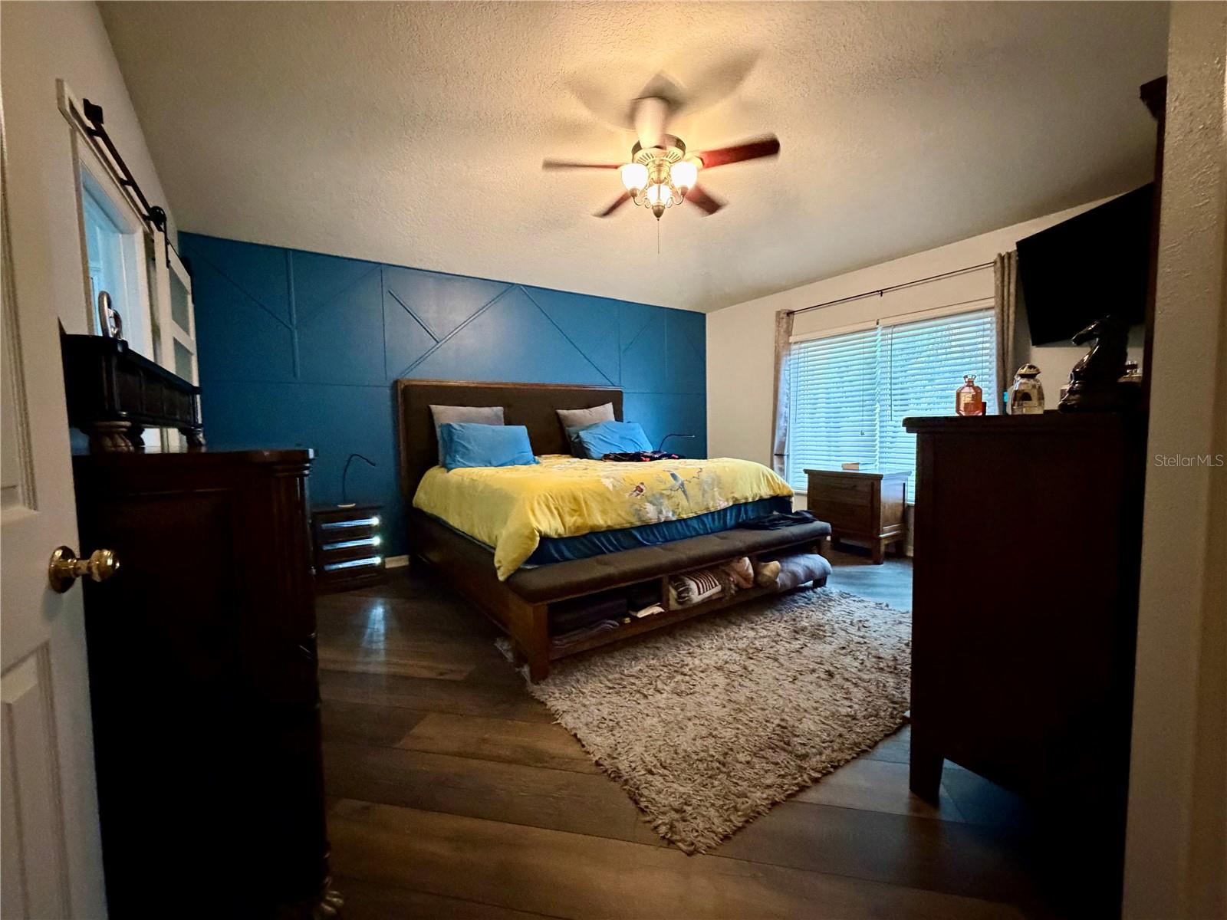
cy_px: 460
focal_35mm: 14
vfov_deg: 85.7
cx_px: 614
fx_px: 496
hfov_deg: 102.1
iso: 1250
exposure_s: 1/40
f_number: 2.2
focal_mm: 2.22
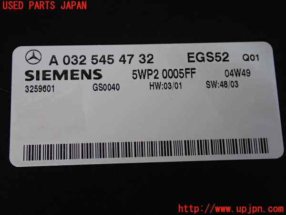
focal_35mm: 54
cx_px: 143
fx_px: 446
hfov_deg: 35.5
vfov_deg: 27.0
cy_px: 108
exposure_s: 1/100
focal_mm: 9.65
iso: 320
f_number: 3.3
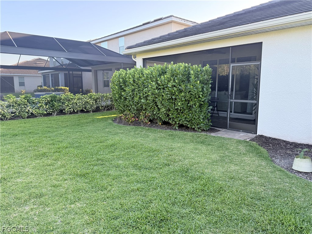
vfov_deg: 56.8
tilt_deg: -5.6
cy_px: 117
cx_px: 156
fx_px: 216
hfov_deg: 71.6
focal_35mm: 24
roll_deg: +0.4
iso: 80
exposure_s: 1/302
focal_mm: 6.76
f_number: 1.78
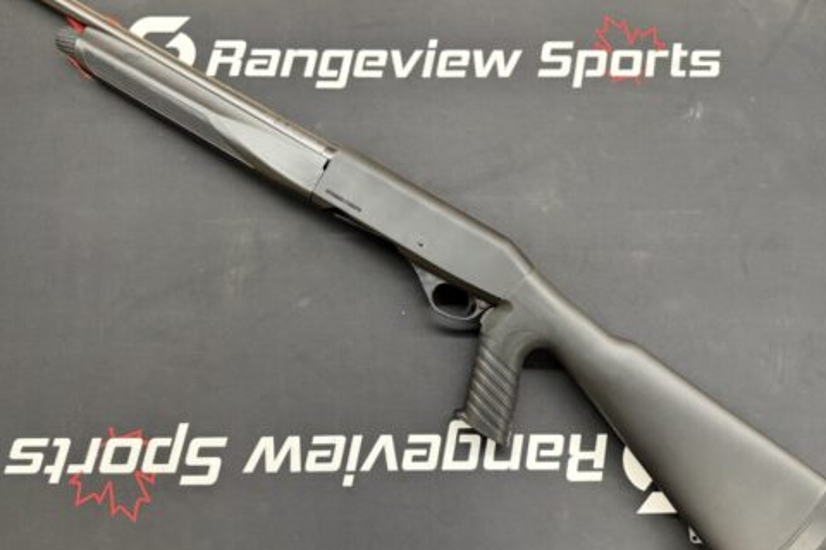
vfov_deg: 49.5
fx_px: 597
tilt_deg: -76.2
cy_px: 266
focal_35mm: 26
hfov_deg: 69.4
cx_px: 401
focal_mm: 6.76
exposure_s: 1/60
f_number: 1.78
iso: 500
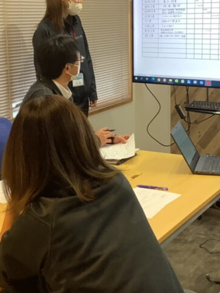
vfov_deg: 29.7
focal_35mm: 65
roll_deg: -0.1
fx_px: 551
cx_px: 121
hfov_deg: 22.6
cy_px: 111
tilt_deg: -10.3
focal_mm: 3.3
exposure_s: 1/50
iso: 100
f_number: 2.4
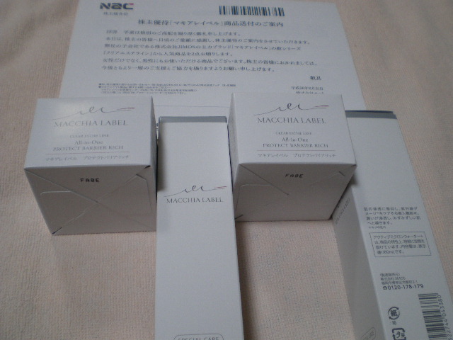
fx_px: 497
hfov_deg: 49.0
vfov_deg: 37.7
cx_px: 226
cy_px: 170
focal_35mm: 38
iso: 125
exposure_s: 1/30
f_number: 3.1
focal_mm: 6.3
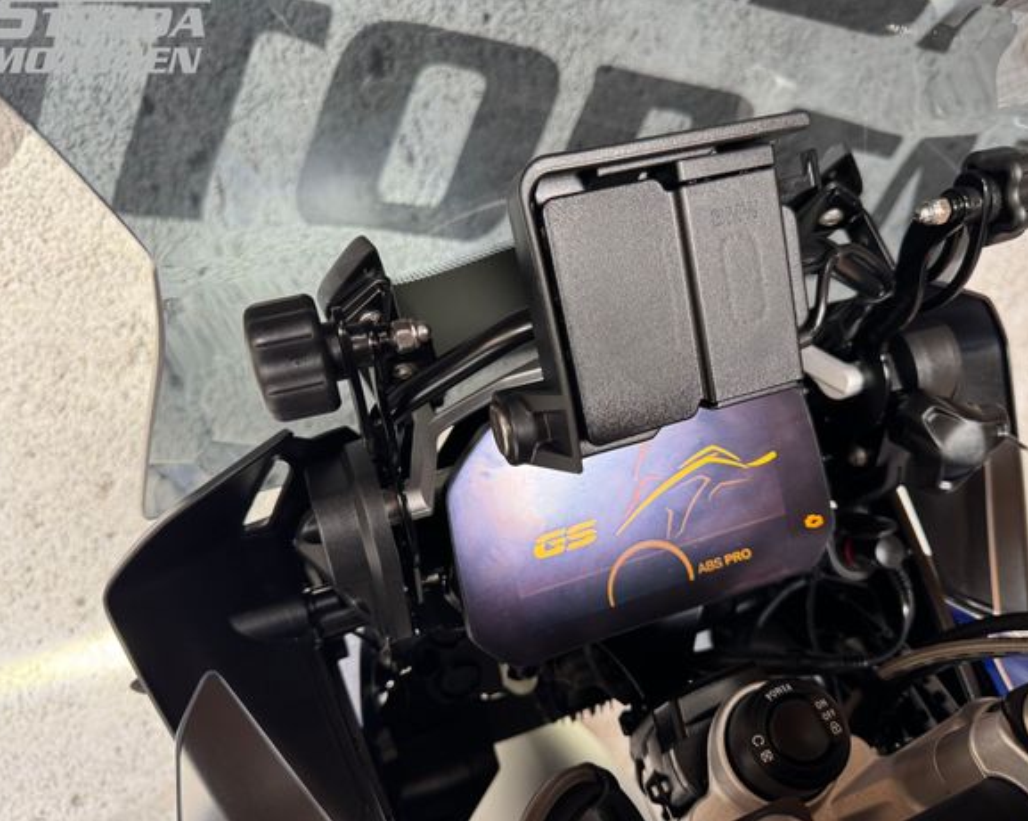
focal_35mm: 26
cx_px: 554
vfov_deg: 54.9
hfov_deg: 66.0
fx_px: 791
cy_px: 424
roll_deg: -12.7
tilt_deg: -27.4
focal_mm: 6.76
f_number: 1.78
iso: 160
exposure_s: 1/66
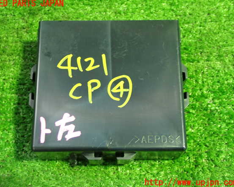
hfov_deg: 33.0
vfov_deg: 26.7
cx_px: 113
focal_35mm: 57
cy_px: 93
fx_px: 395
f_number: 3.3
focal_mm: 9.65
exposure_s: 1/25
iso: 800
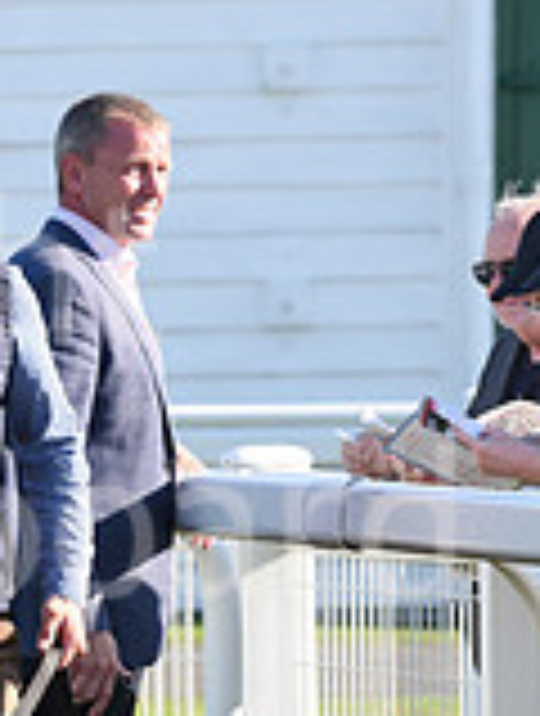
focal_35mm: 700
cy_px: 565
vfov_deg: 2.8
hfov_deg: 2.1
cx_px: -117
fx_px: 14502
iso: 640
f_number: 6.3
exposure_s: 1/1000
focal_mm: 200
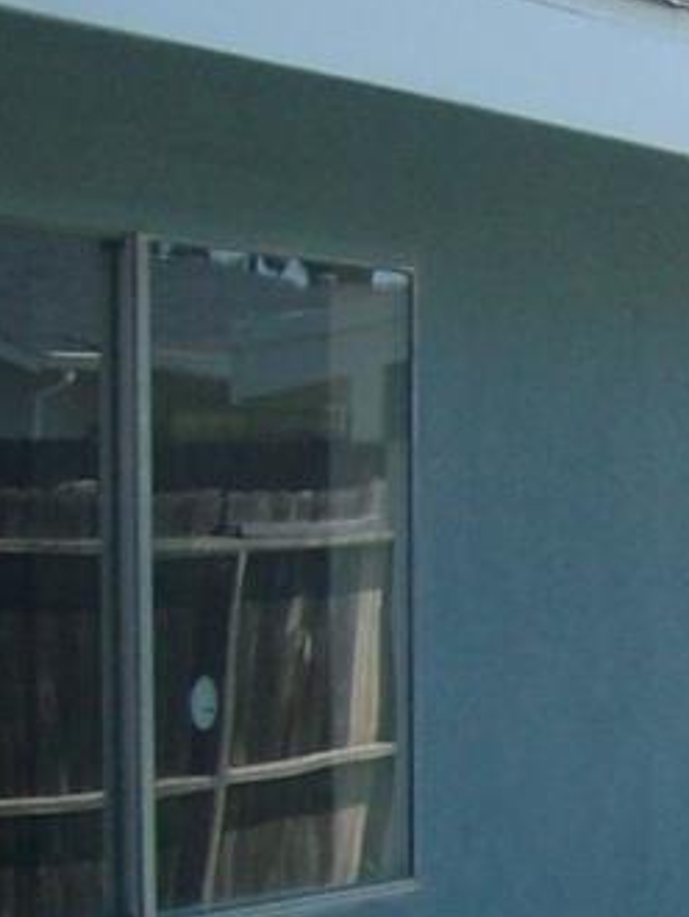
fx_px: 4214
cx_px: 1631
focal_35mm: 159
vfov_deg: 12.3
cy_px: 925
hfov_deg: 8.6
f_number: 7.2
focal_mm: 5.8
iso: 80
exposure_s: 1/104
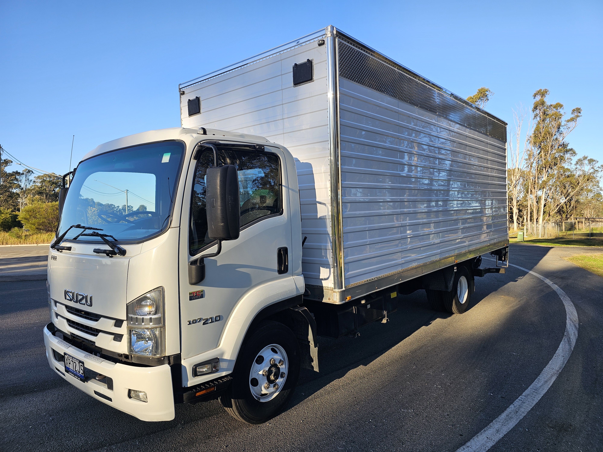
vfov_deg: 58.9
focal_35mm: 23
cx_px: 302
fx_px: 401
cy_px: 226
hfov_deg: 73.9
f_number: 1.7
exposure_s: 1/223
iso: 10
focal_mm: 6.3
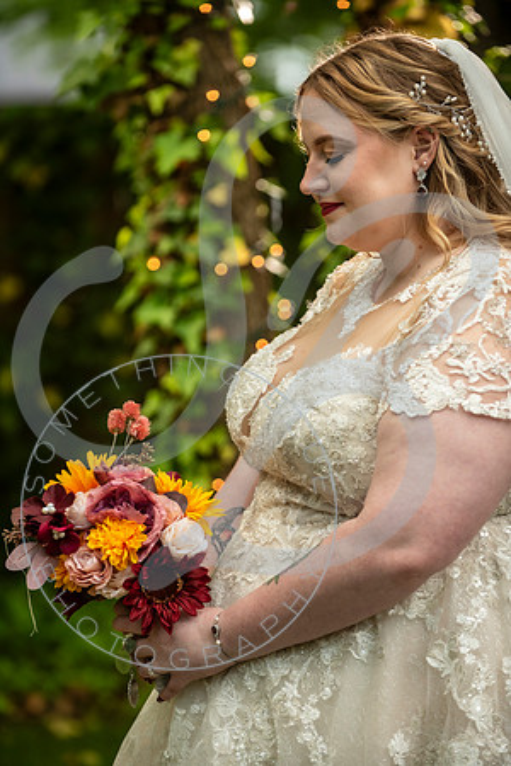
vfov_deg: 13.7
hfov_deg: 9.1
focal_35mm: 150
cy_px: 383
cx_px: 256
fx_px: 3194
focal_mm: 150
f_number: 2.8
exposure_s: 1/640
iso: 640
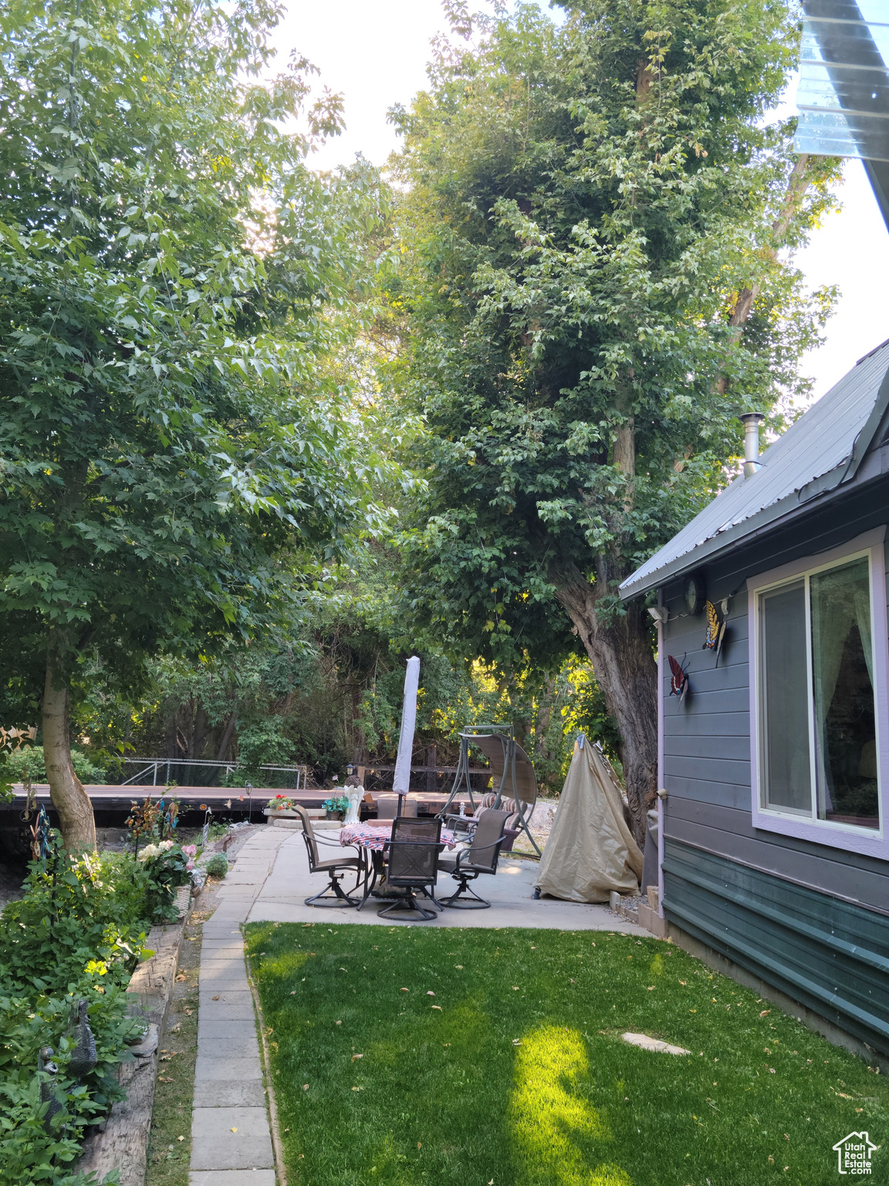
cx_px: 444
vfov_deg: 63.4
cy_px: 593
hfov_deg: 49.7
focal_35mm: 28
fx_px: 959
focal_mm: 5.9
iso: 50
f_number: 2
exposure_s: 1/60
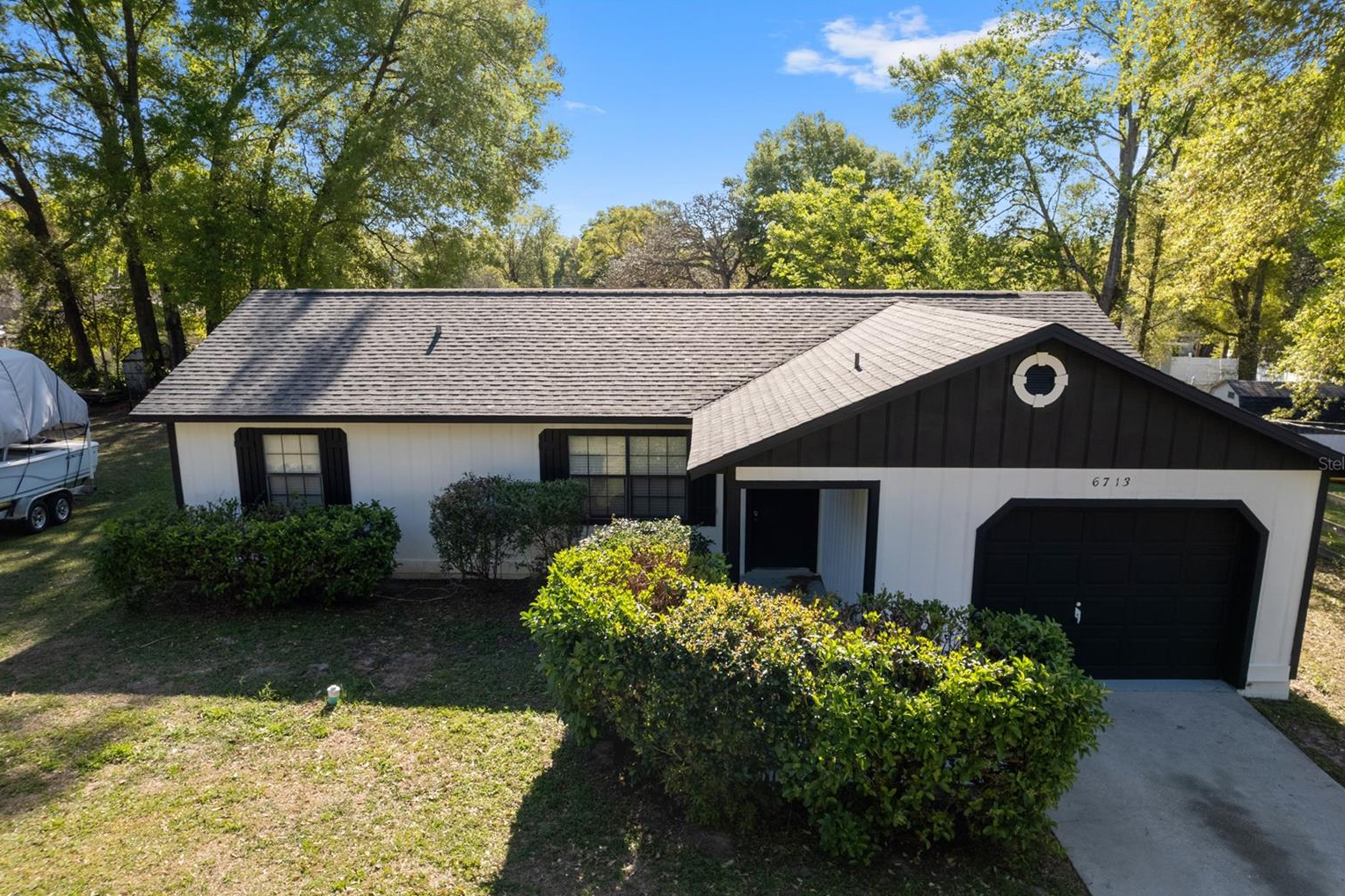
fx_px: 859
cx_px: 694
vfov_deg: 55.1
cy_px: 463
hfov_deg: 76.1
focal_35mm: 23
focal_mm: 8.38
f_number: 2.8
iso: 100
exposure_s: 1/125
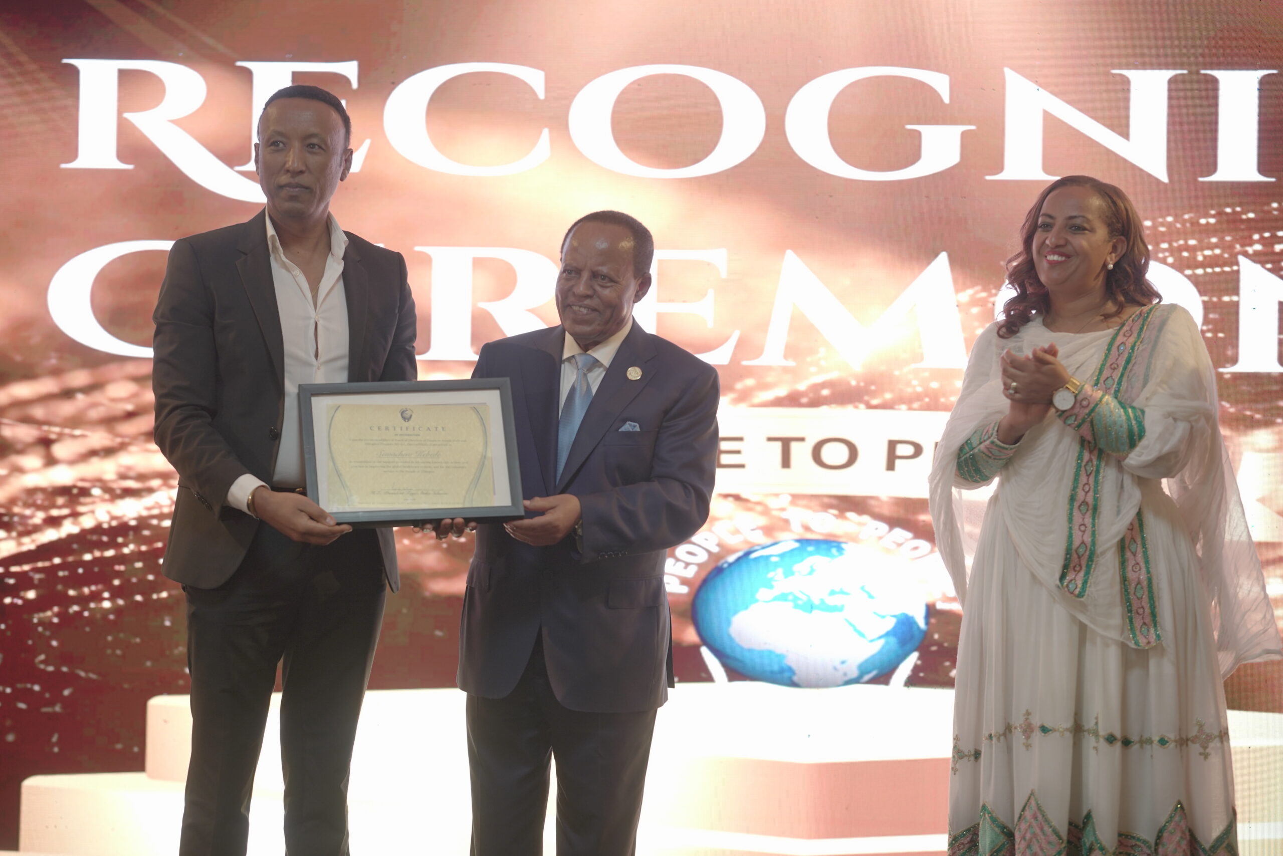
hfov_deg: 23.9
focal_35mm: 85
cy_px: 428
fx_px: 3029
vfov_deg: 16.1
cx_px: 642
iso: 1000
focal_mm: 85
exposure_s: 1/125
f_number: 2
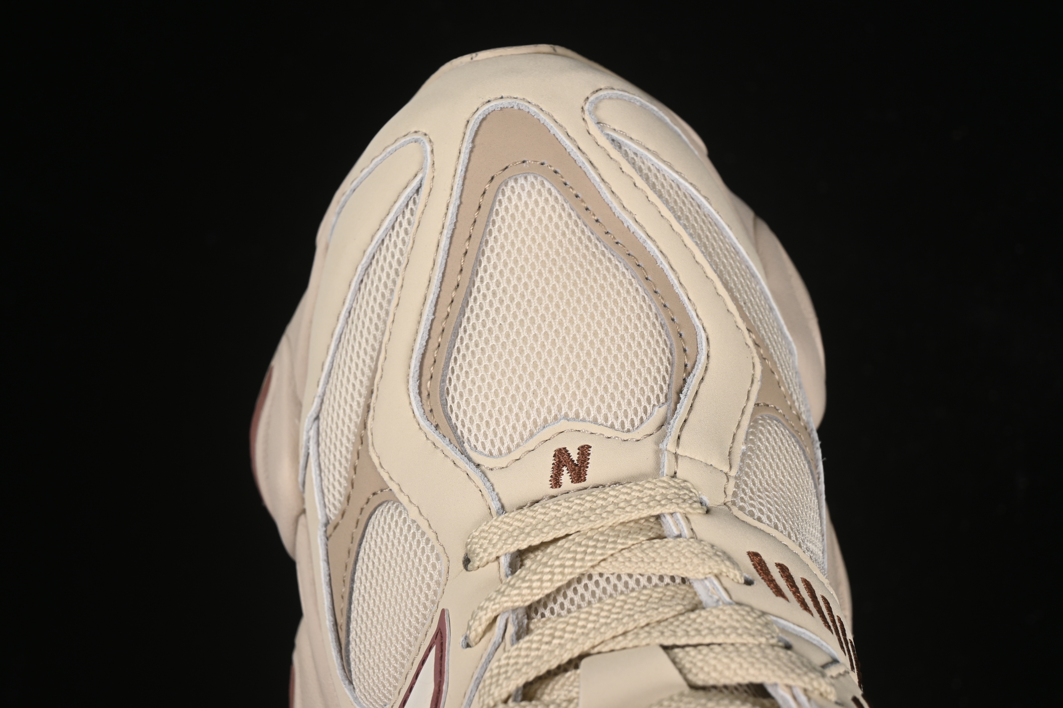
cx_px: 532
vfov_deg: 18.2
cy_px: 354
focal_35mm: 75
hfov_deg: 27.0
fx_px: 2214
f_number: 7.1
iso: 160
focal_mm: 50
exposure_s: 1/80
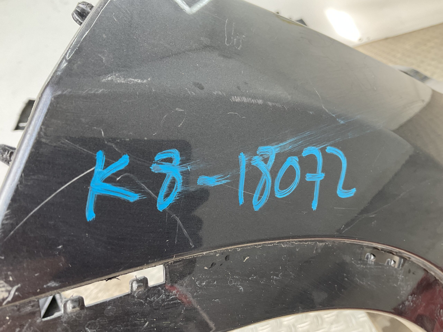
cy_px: 166
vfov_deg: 48.2
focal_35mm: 29
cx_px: 222
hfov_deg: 61.7
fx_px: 371
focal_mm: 3
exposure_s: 1/120
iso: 50
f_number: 1.8
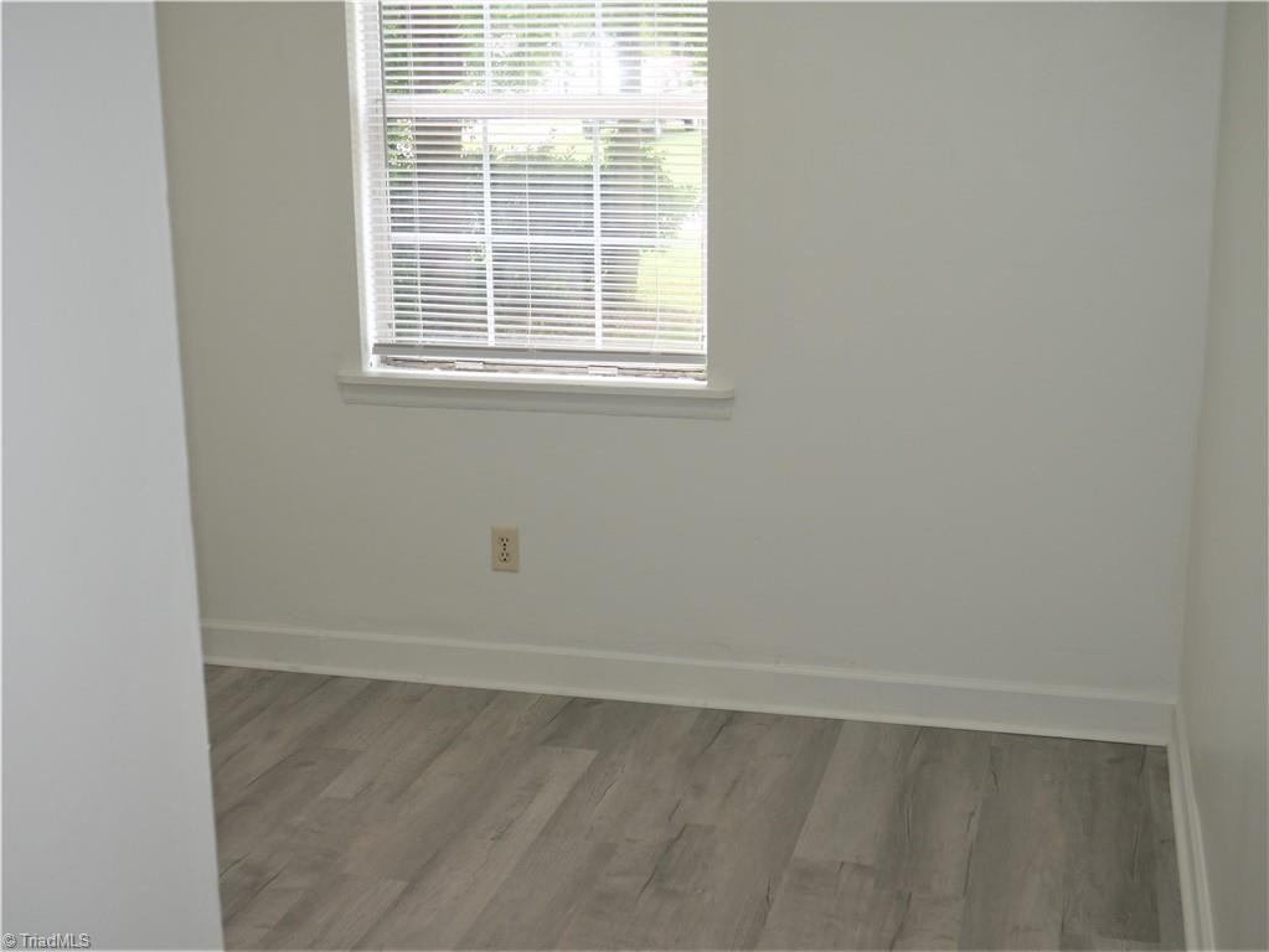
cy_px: 476
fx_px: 1760
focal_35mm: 48
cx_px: 634
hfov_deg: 39.6
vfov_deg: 30.3
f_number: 5.2
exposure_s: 1/60
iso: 200
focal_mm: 24
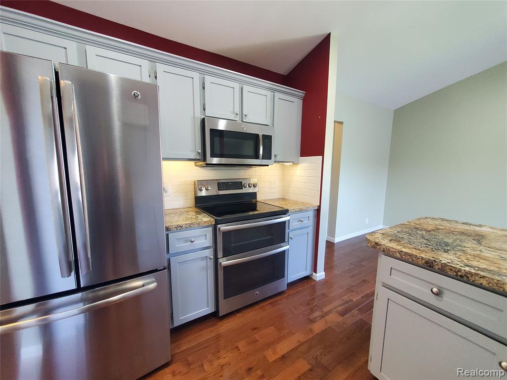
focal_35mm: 13
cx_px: 254
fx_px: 190
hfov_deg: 106.2
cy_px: 190
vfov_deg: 89.9
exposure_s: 1/60
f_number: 2.2
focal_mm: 1.8
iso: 640
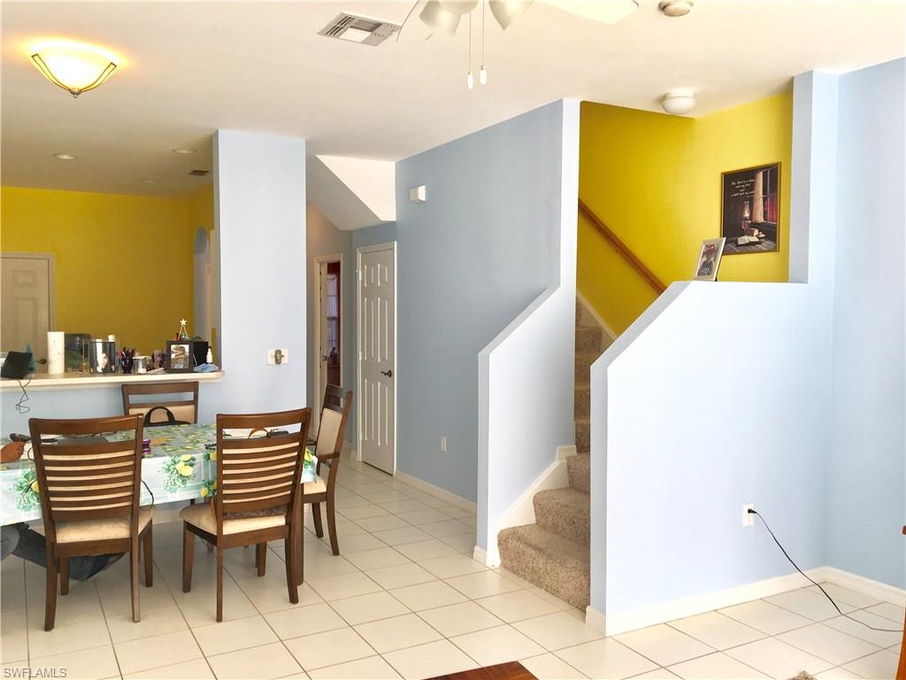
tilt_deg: -1.1
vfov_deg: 48.2
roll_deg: +0.3
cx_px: 453
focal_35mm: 29
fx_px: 759
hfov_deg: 61.7
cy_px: 340
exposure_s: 1/120
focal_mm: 4.15
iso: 32
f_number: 2.2
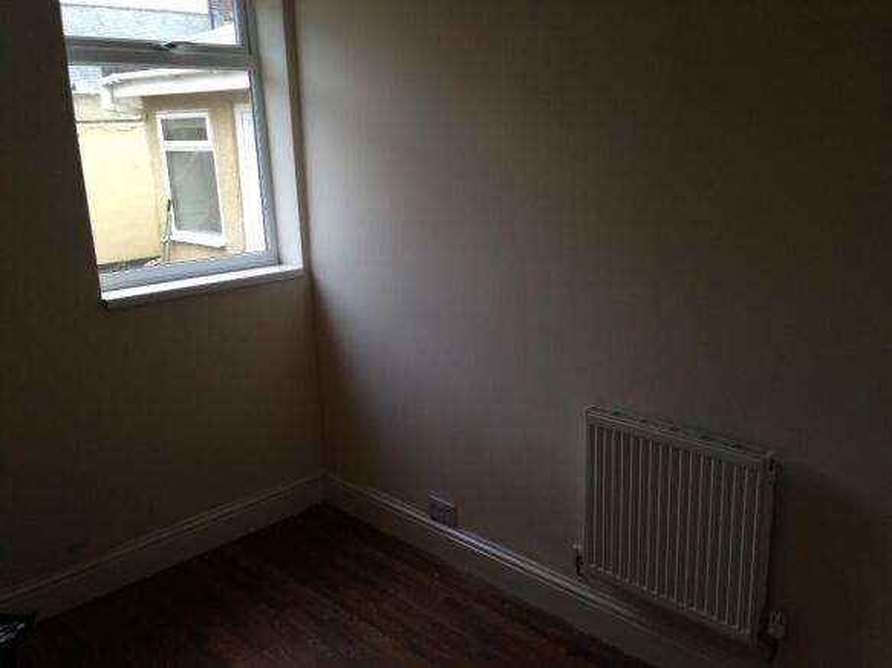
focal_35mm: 33
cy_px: 334
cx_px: 446
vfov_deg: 42.9
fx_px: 850
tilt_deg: -14.7
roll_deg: +1.1
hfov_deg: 55.4
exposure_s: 1/20
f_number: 2.4
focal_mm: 4.12
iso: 100
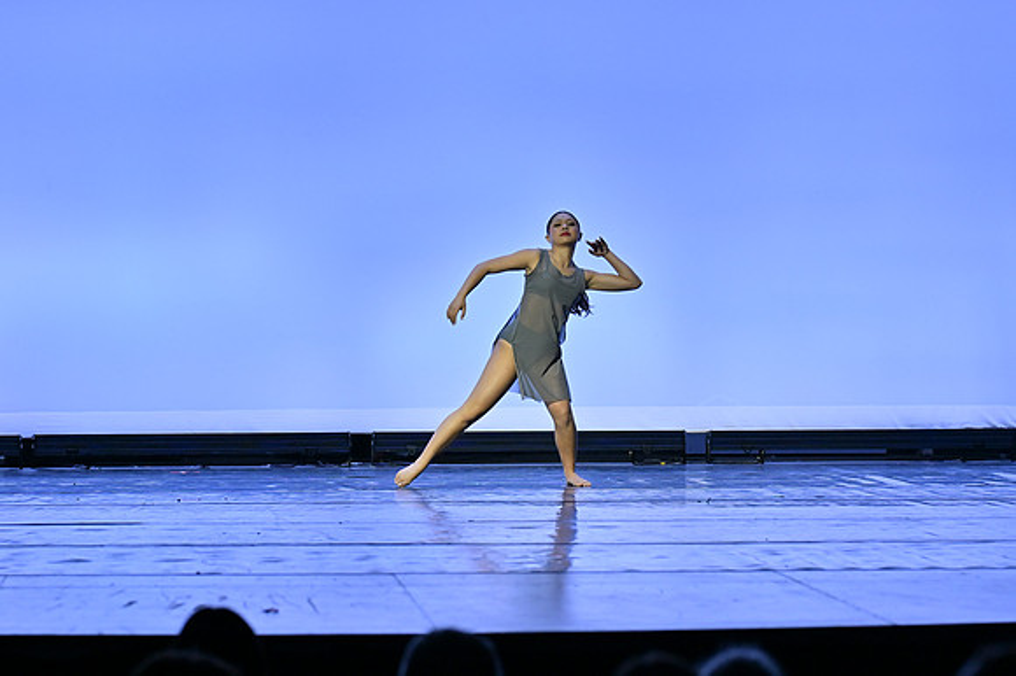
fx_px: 3582
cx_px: 508
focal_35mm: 127
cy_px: 338
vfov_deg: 10.8
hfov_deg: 16.1
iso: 500
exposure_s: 1/500
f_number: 2.8
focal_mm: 85
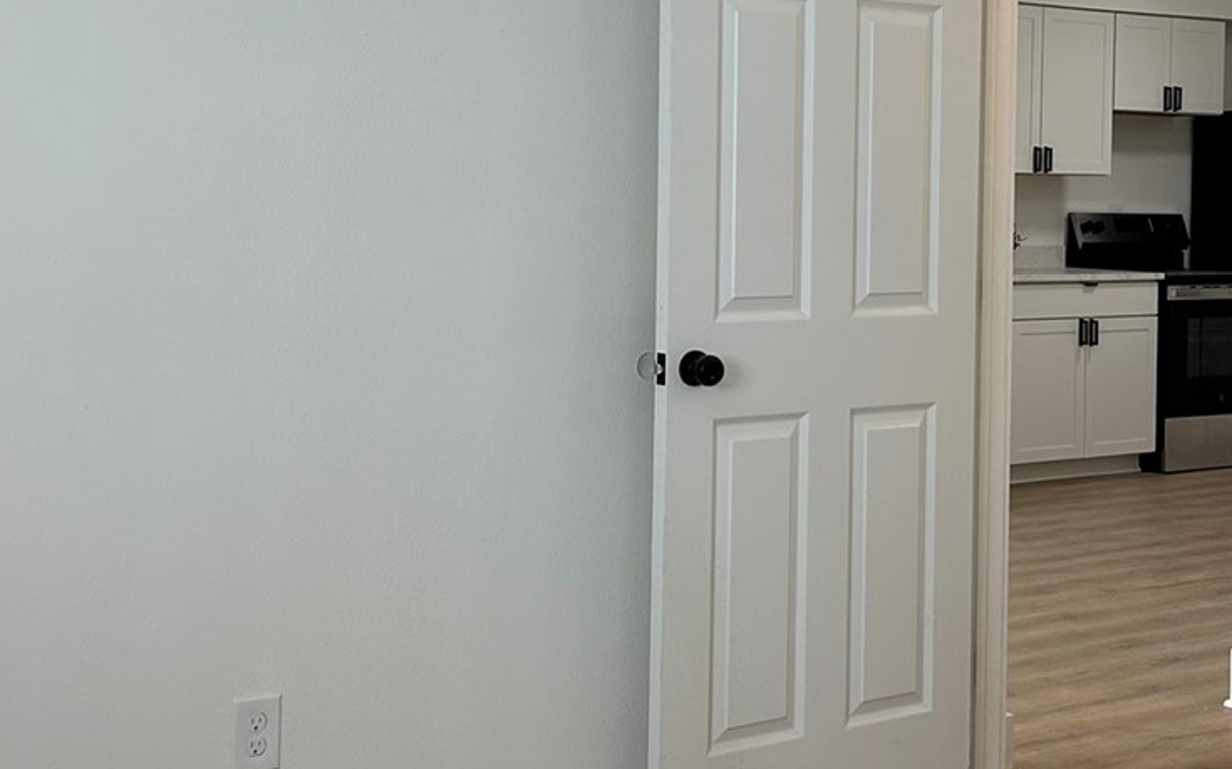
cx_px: 798
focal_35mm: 60
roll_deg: -0.2
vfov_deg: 21.5
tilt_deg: -1.4
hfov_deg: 33.8
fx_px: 2014
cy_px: 241
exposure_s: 1/120
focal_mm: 5.7
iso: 64
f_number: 1.5
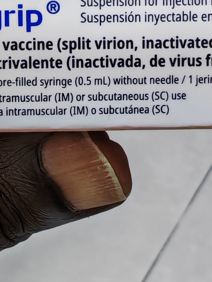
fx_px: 702
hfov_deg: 16.9
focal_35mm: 86
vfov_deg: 22.4
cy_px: 55
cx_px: 196
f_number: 2.2
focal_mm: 1.96
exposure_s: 1/50
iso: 200
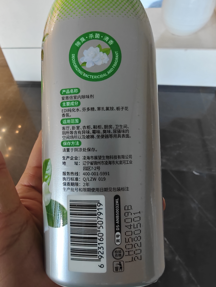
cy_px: 144
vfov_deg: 69.3
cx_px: 108
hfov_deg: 55.0
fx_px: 207
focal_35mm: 25
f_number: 2.05
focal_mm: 2.31
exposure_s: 1/50
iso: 646
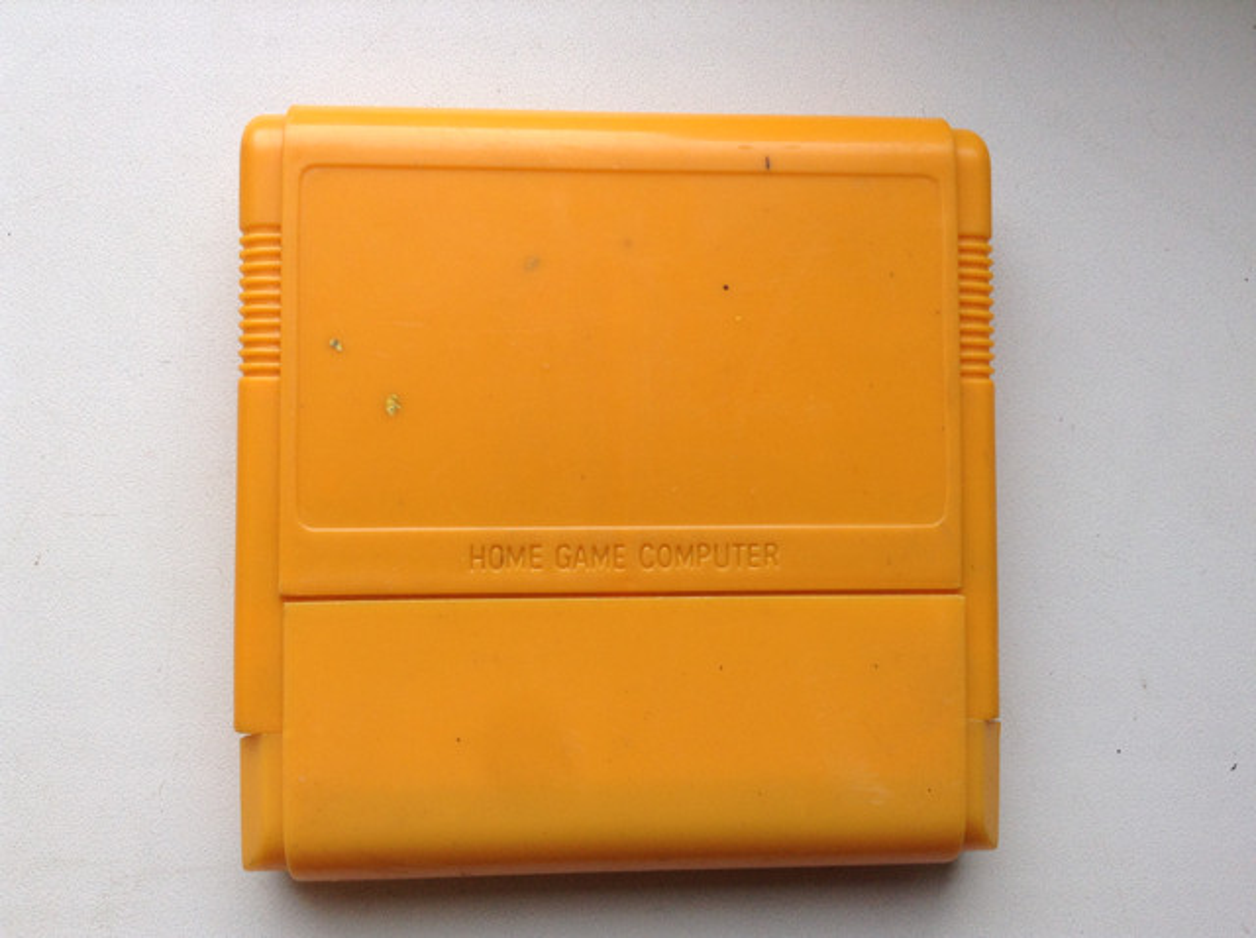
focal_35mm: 33
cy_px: 469
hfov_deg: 55.4
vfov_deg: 42.8
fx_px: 1196
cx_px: 628
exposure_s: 1/100
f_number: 2.4
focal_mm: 3.3
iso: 40
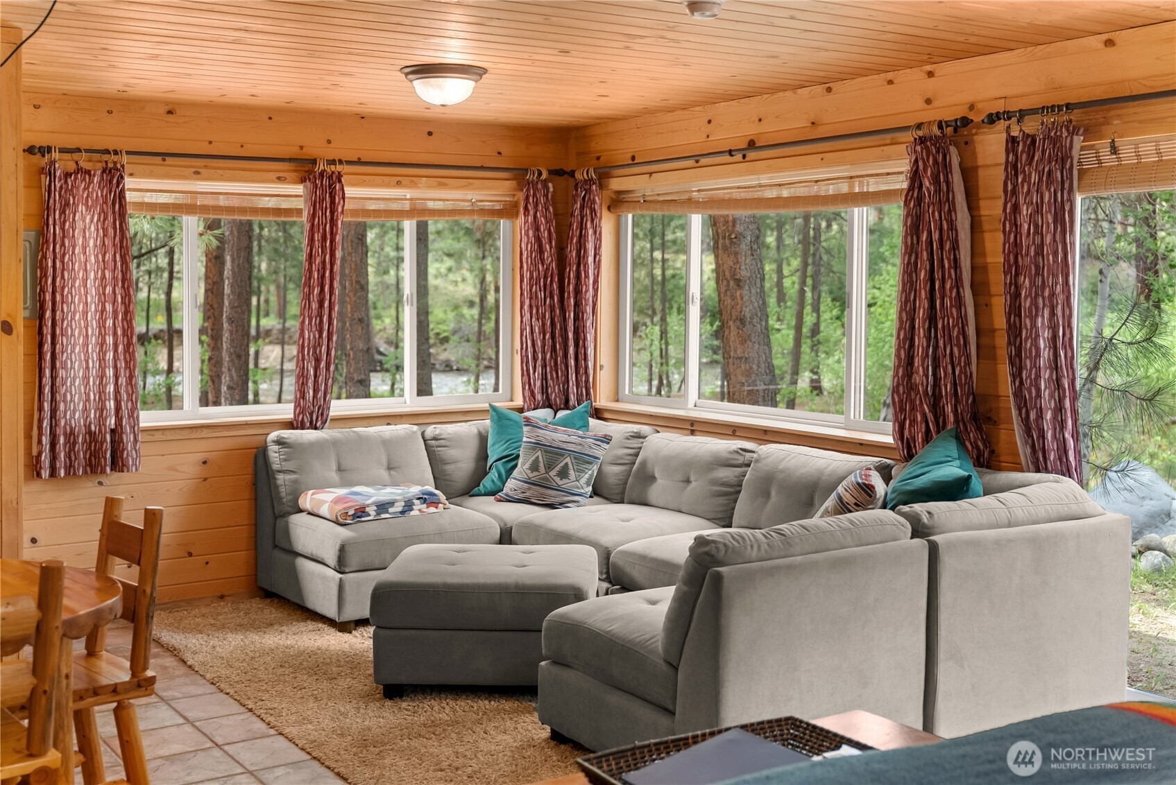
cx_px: 588
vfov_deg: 33.4
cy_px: 392
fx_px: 1311
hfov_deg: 48.3
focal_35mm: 40
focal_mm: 40.1
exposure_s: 1/15
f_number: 2.8
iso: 400
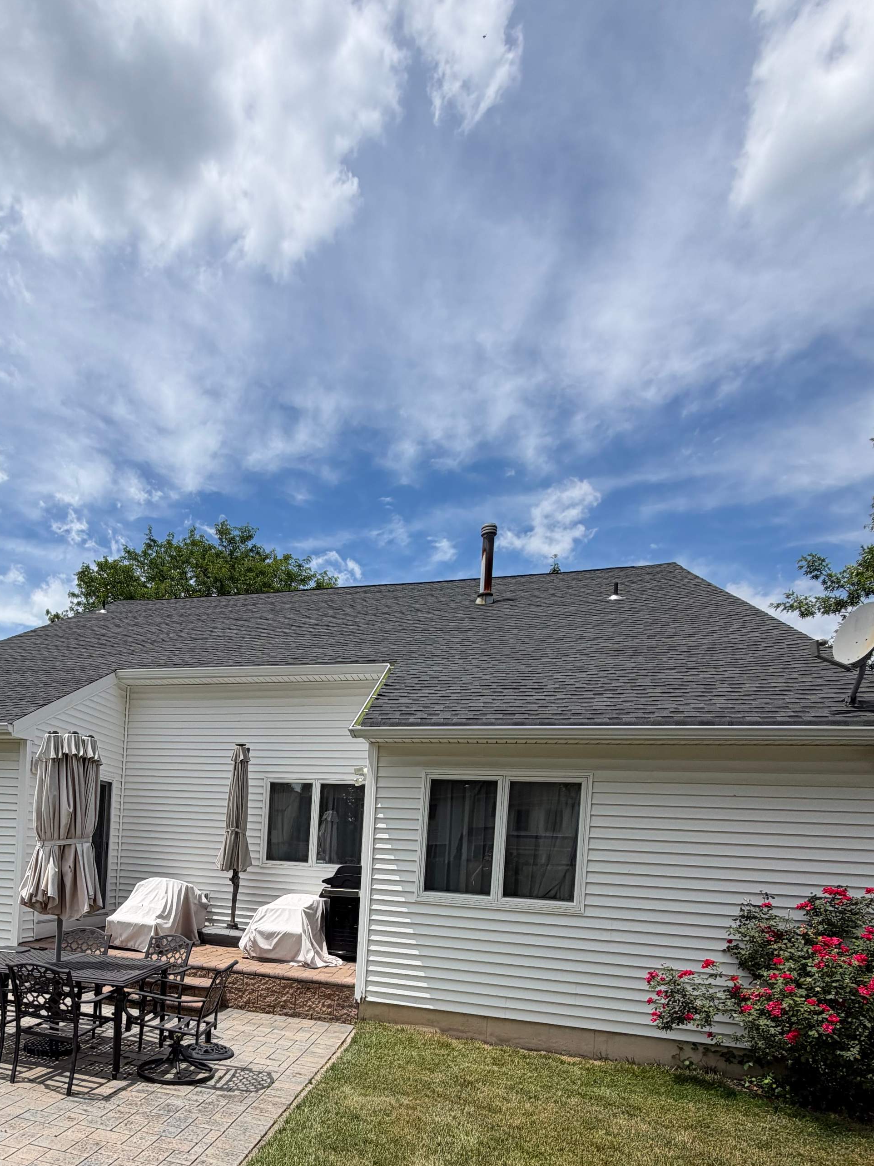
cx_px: 223
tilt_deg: +2.9
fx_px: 741
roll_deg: -3.5
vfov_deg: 71.6
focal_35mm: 22
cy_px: 863
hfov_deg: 58.1
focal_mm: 2.22
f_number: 2.2
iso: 20
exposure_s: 1/1189
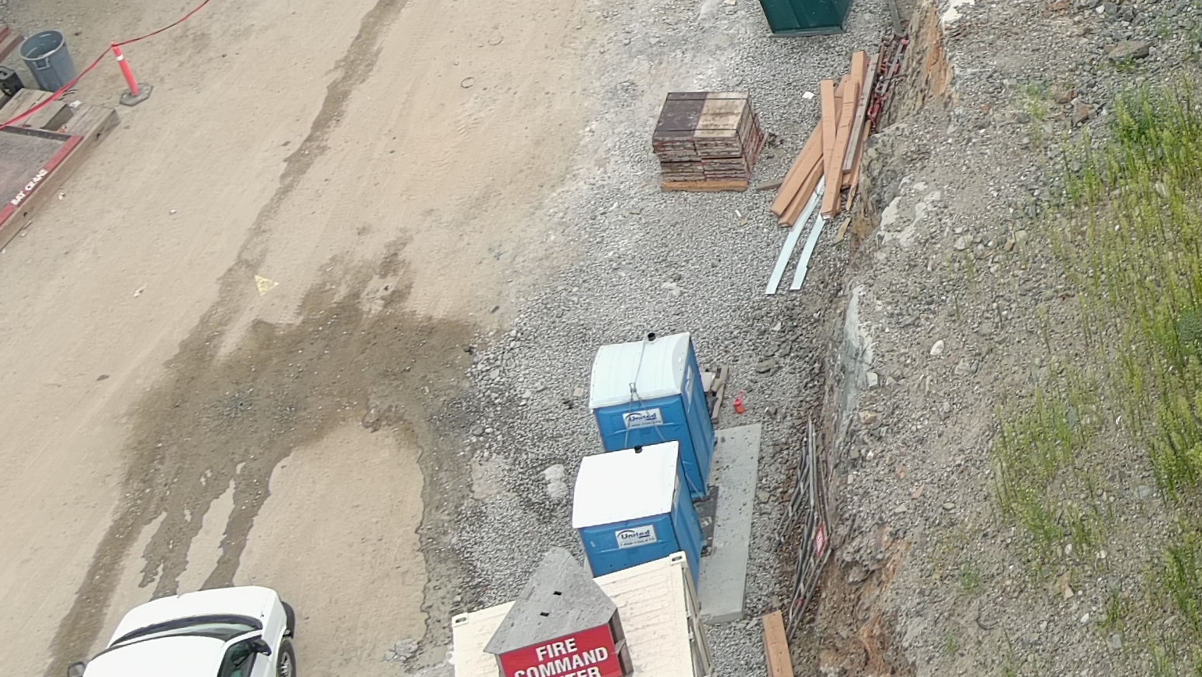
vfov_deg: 10.4
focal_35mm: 108
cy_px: -605
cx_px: 1972
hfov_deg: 17.2
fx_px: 3443
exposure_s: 1/500
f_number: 2.8
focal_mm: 10.57
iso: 100
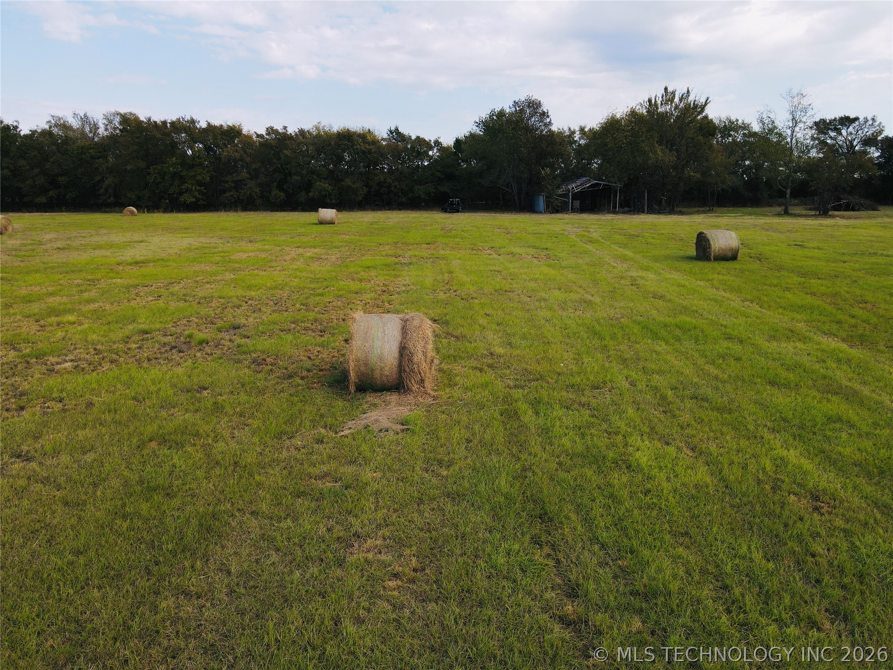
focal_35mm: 24
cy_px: 335
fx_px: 619
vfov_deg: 56.8
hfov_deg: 71.6
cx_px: 446
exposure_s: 1/400
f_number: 2.8
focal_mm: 4.5
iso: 100
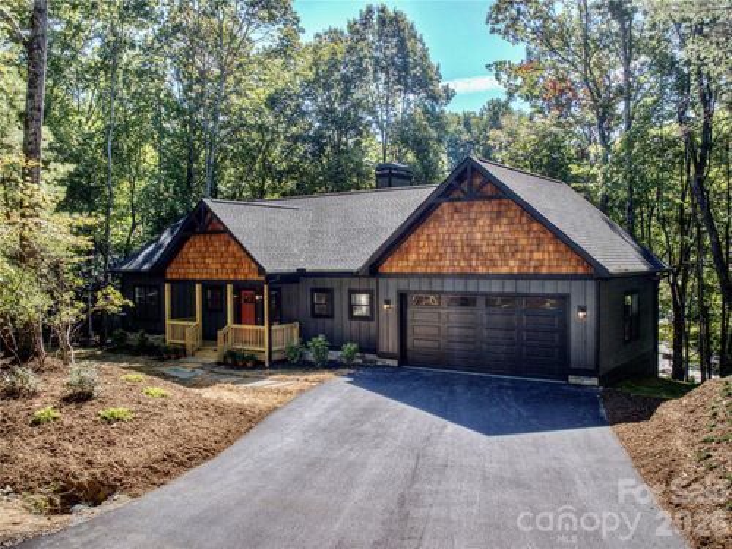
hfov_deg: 71.6
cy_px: 274
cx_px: 366
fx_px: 508
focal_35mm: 24
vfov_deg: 56.8
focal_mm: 12.3
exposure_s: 1/1250
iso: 130
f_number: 2.8
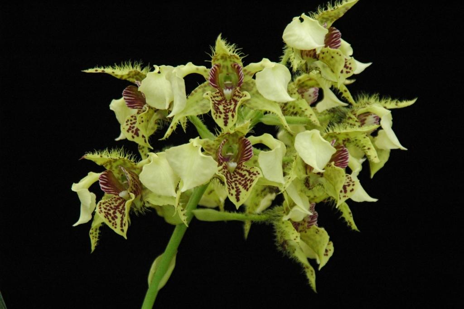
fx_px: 3574
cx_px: 232
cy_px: 154
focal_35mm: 278
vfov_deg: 4.9
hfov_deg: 7.4
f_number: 8
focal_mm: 185
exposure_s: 1/500
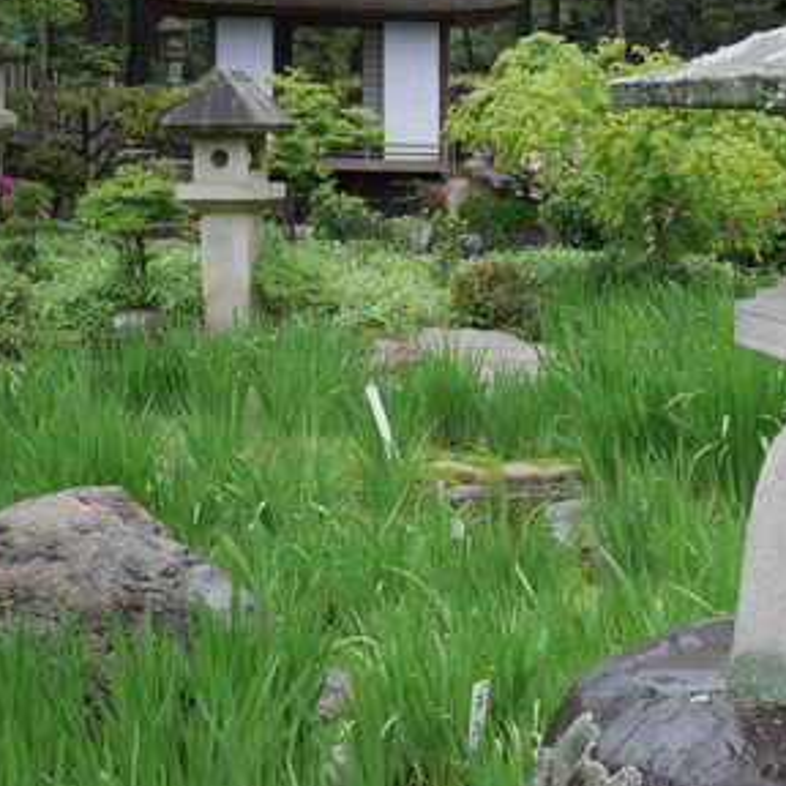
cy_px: 397
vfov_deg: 21.4
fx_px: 2081
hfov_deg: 21.2
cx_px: 614
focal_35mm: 81
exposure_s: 1/60
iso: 200
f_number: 4.9
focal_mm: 22
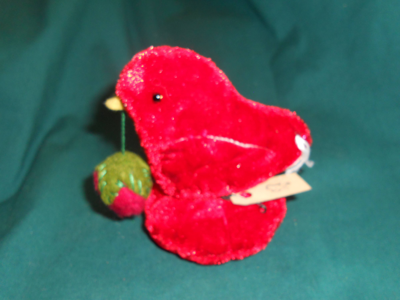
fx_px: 370
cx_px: 200
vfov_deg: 44.2
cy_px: 150
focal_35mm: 32
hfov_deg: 56.8
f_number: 8.8
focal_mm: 5.8
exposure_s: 1/25
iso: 200
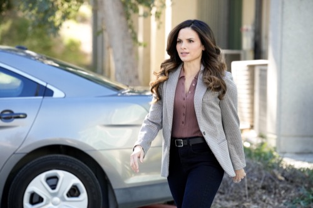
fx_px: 1321
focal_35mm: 152
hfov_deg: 13.5
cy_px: 104
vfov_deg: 9.0
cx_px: 156
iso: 1600
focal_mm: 152
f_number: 4.5
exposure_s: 1/800
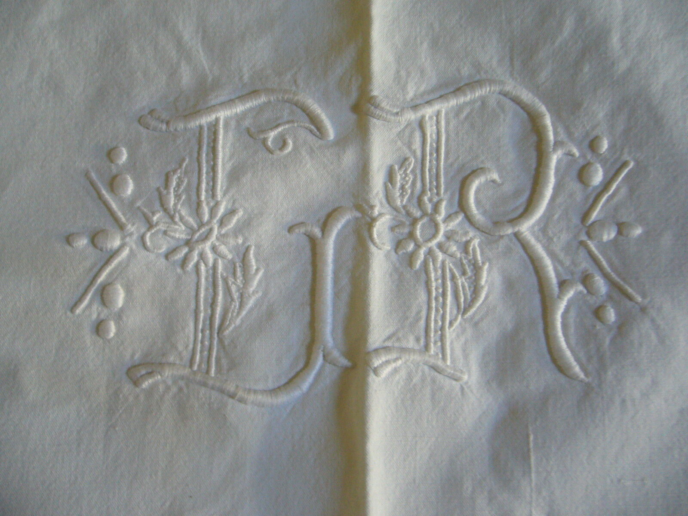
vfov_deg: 40.7
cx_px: 344
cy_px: 258
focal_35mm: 35
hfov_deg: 52.6
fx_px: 696
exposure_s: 1/8
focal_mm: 5.8
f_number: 2.8
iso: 200
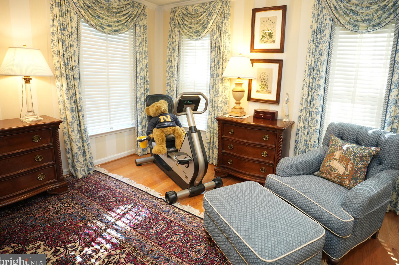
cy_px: 113
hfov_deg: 84.2
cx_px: 232
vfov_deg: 62.3
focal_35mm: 20
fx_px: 218
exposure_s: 1/60
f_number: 2.8
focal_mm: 16.6
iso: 800
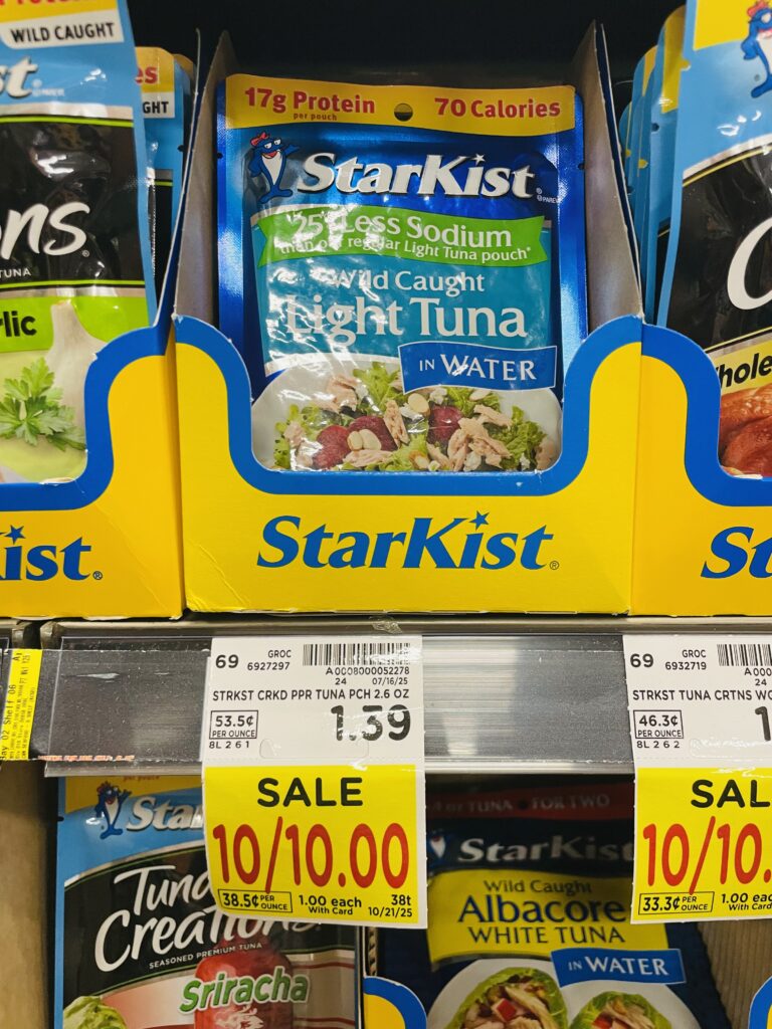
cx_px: 386
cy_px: 514
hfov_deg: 53.1
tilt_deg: -11.9
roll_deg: +1.8
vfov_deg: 67.3
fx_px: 773
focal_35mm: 26
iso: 125
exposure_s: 1/66
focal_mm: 4.2
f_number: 1.6
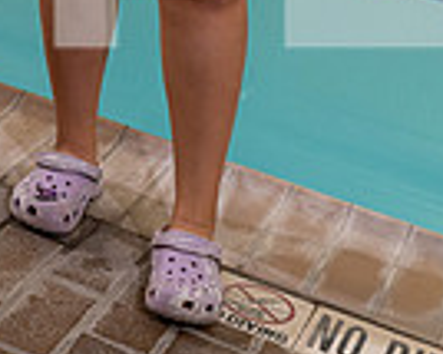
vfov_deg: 12.7
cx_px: 23
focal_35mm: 110
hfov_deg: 17.2
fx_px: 1441
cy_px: -285
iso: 800
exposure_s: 1/250
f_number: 5.6
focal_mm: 35
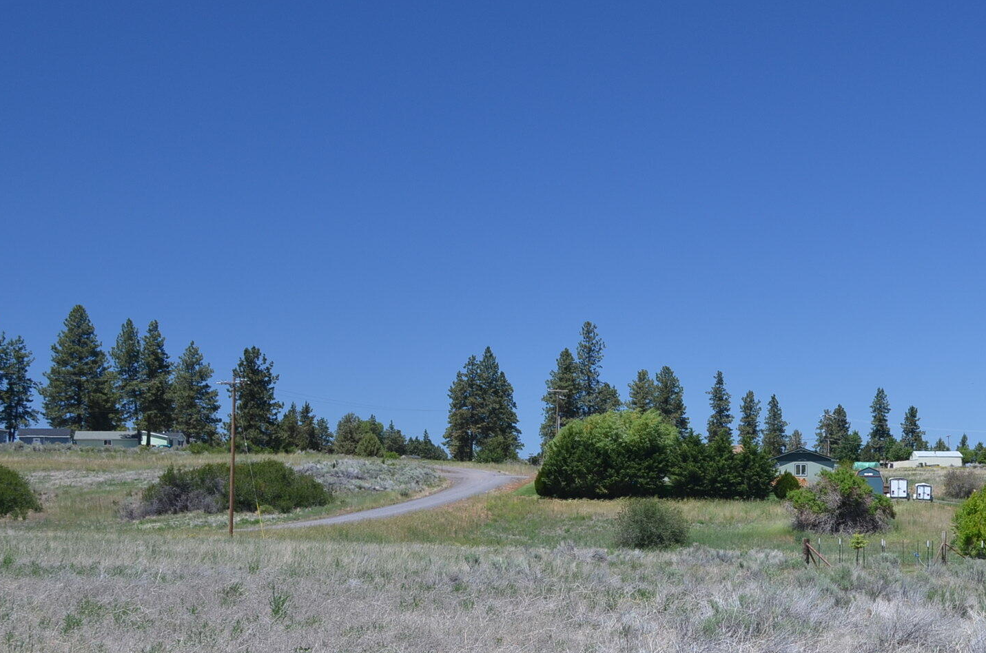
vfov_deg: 21.6
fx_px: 1695
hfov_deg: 31.8
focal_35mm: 62
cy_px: 494
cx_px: 753
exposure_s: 1/250
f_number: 8
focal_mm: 24
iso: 200
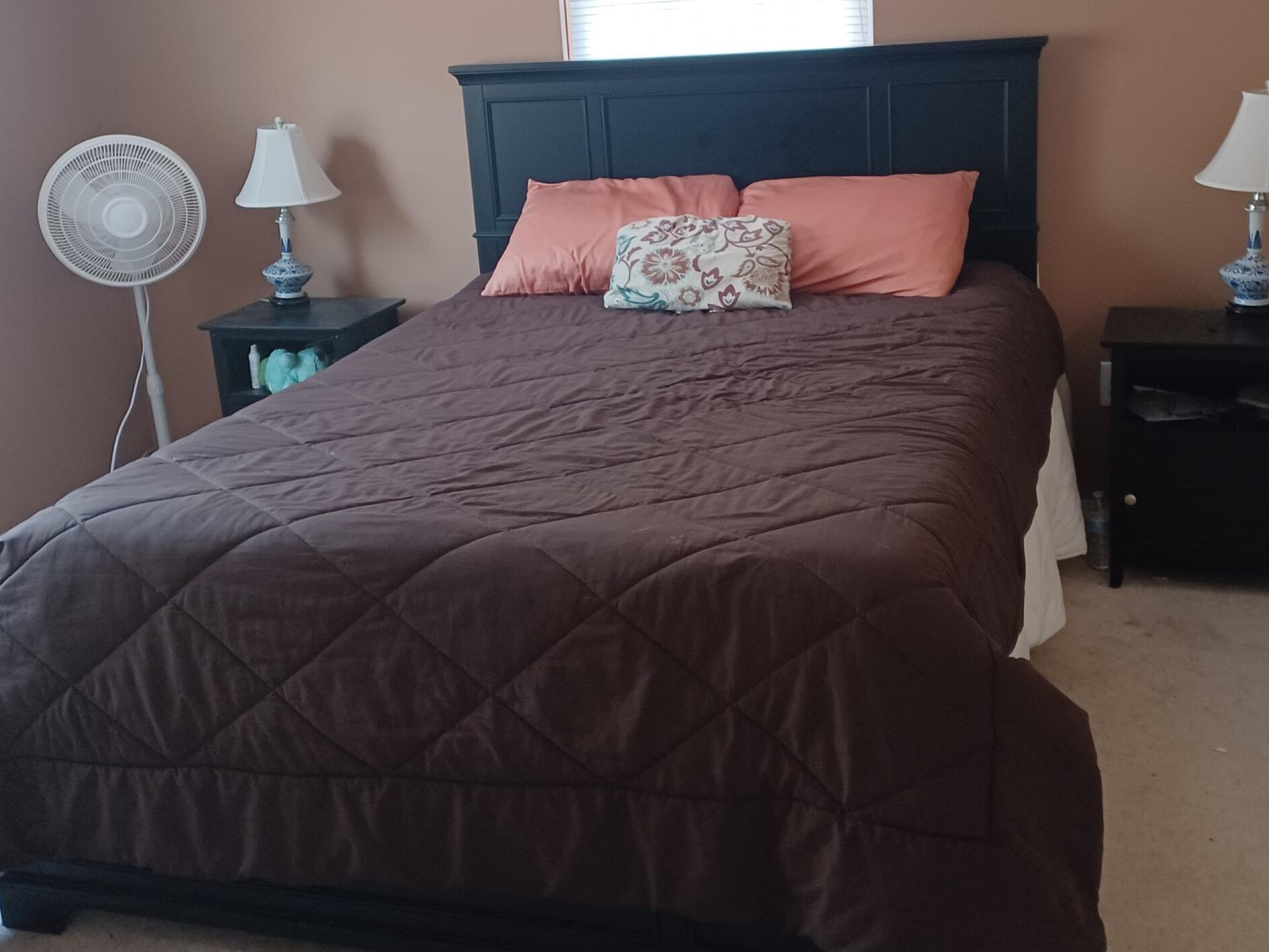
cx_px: 656
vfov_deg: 35.8
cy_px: 361
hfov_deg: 46.8
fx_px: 1466
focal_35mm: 40
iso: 250
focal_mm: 4.6
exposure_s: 1/30
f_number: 1.8
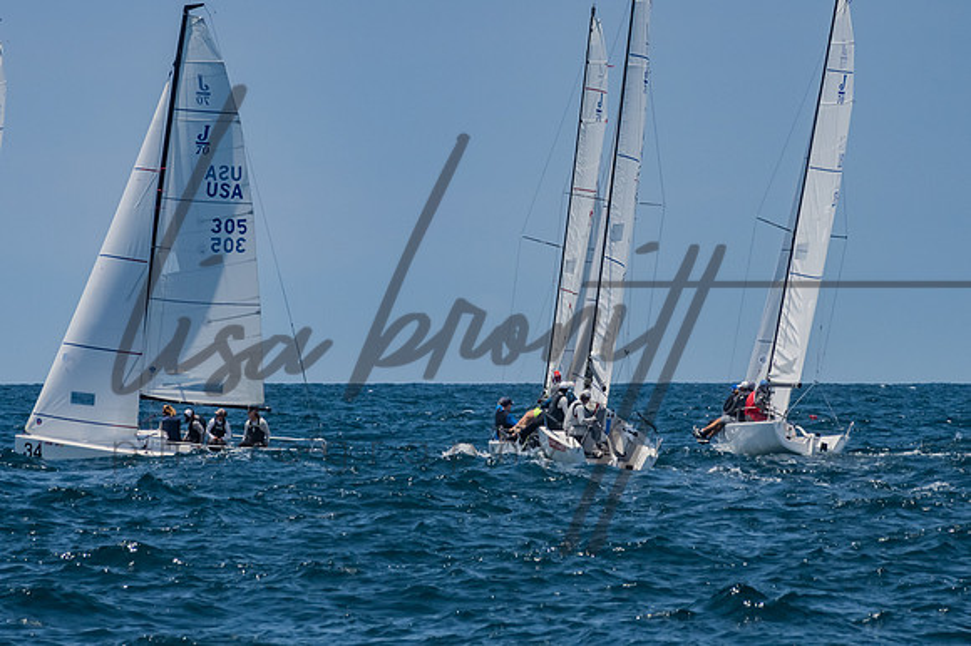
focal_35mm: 349
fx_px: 9414
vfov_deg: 3.9
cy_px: 323
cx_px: 486
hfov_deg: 5.9
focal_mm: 230
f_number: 14
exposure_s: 1/1600
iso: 640
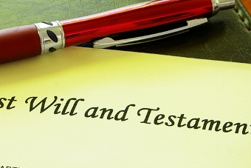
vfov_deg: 9.7
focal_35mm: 141
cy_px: 61
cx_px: 61
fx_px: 983
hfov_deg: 14.5
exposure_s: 1
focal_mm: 50
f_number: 11
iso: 200
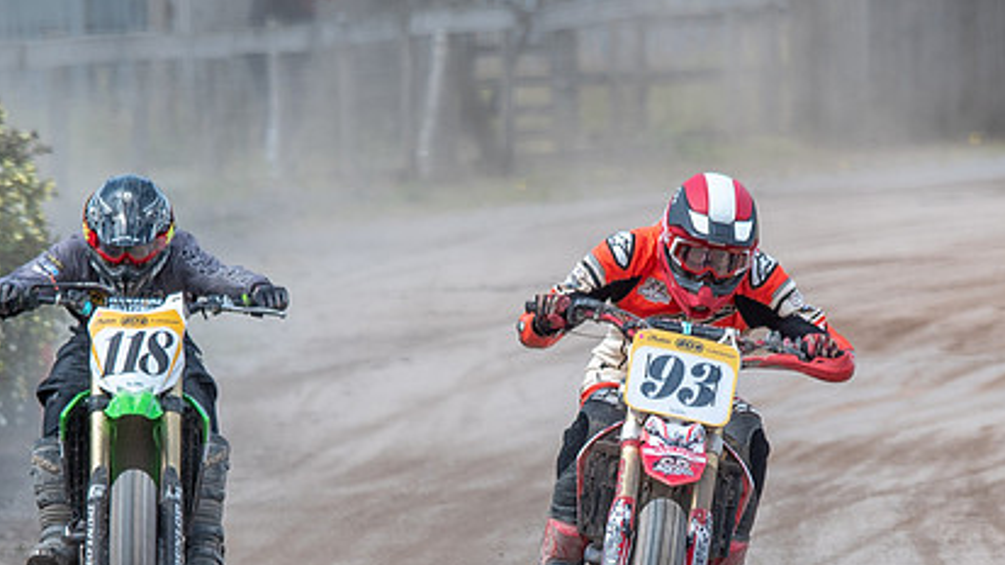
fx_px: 33007
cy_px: 610
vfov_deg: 1.0
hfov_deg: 1.7
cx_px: 688
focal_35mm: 1239
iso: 100
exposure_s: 1/320
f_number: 8
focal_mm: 390
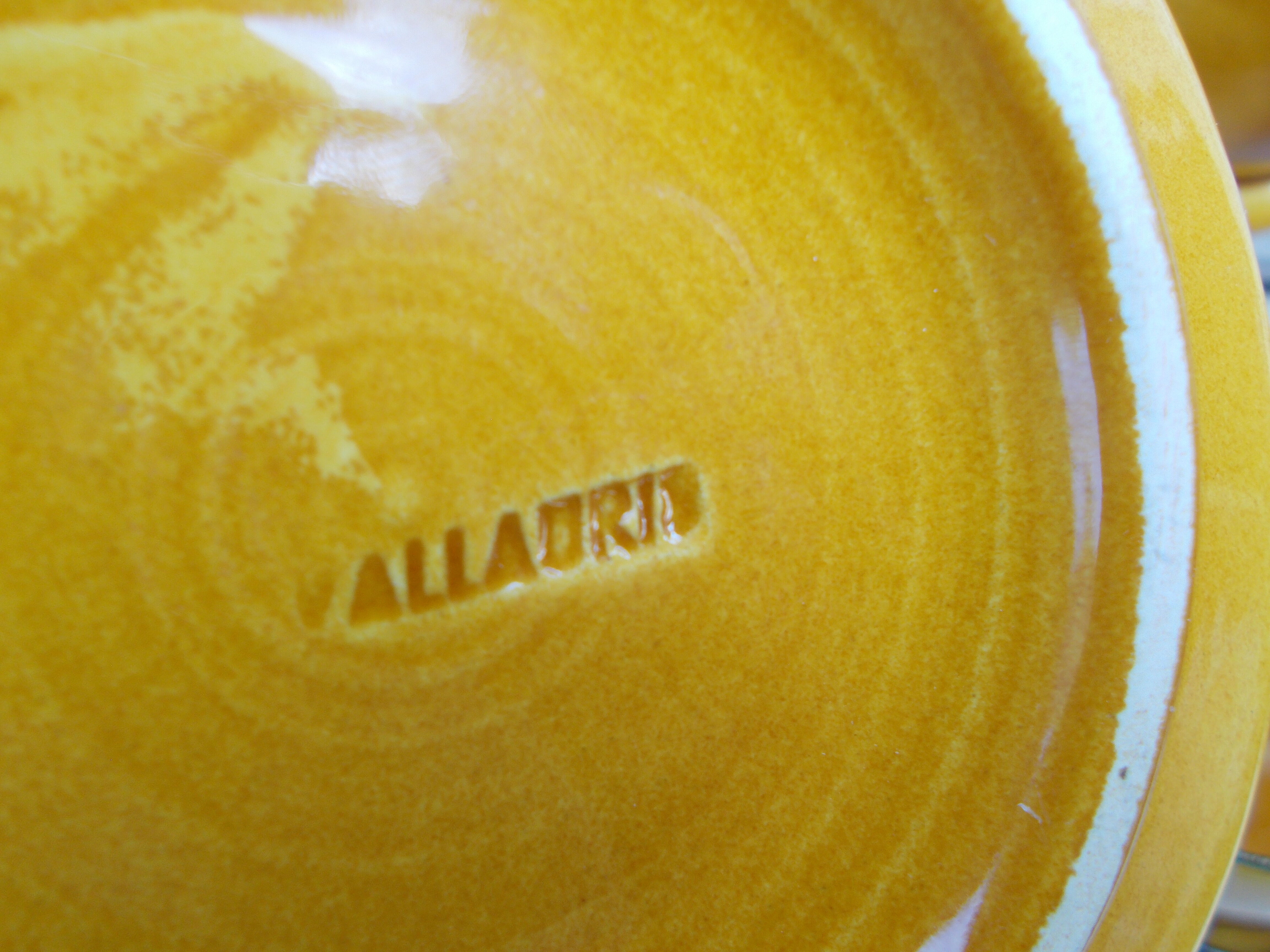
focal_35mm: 30
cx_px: 635
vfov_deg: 46.8
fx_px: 1101
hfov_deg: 60.0
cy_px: 476
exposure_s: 1/50
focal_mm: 5.3
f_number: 3.4
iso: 80
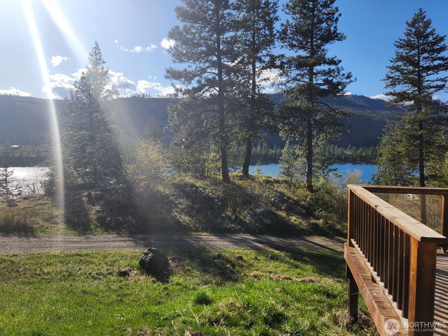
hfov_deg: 71.6
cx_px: 226
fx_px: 311
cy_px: 163
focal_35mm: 24
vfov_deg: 56.8
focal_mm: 5.4
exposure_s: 1/2463
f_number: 1.8
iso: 20
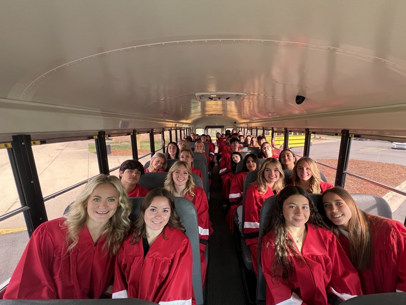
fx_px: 164
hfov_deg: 101.9
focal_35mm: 14
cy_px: 164
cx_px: 216
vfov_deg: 85.5
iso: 125
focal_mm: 1.57
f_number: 1.8
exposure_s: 1/99
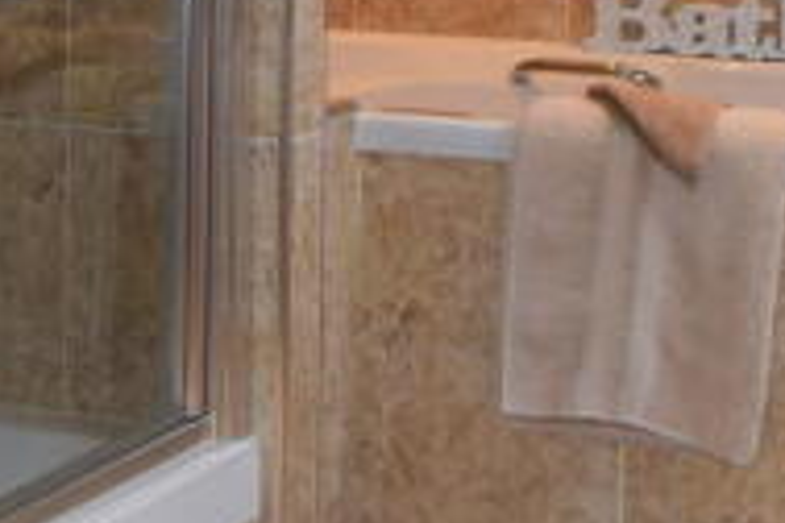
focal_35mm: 104
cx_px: 646
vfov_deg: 12.8
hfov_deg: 19.4
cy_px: -152
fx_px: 2268
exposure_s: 1/100
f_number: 5
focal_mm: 20
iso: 800
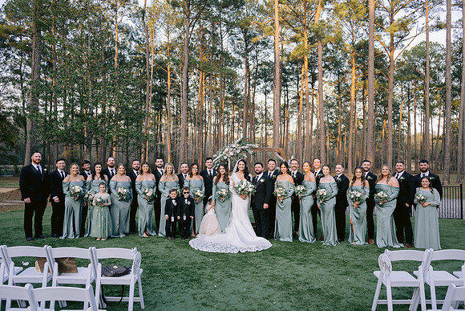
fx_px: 369
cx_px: 236
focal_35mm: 29
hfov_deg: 64.4
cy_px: 152
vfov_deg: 45.5
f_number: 4
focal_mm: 28
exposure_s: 1/200
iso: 400
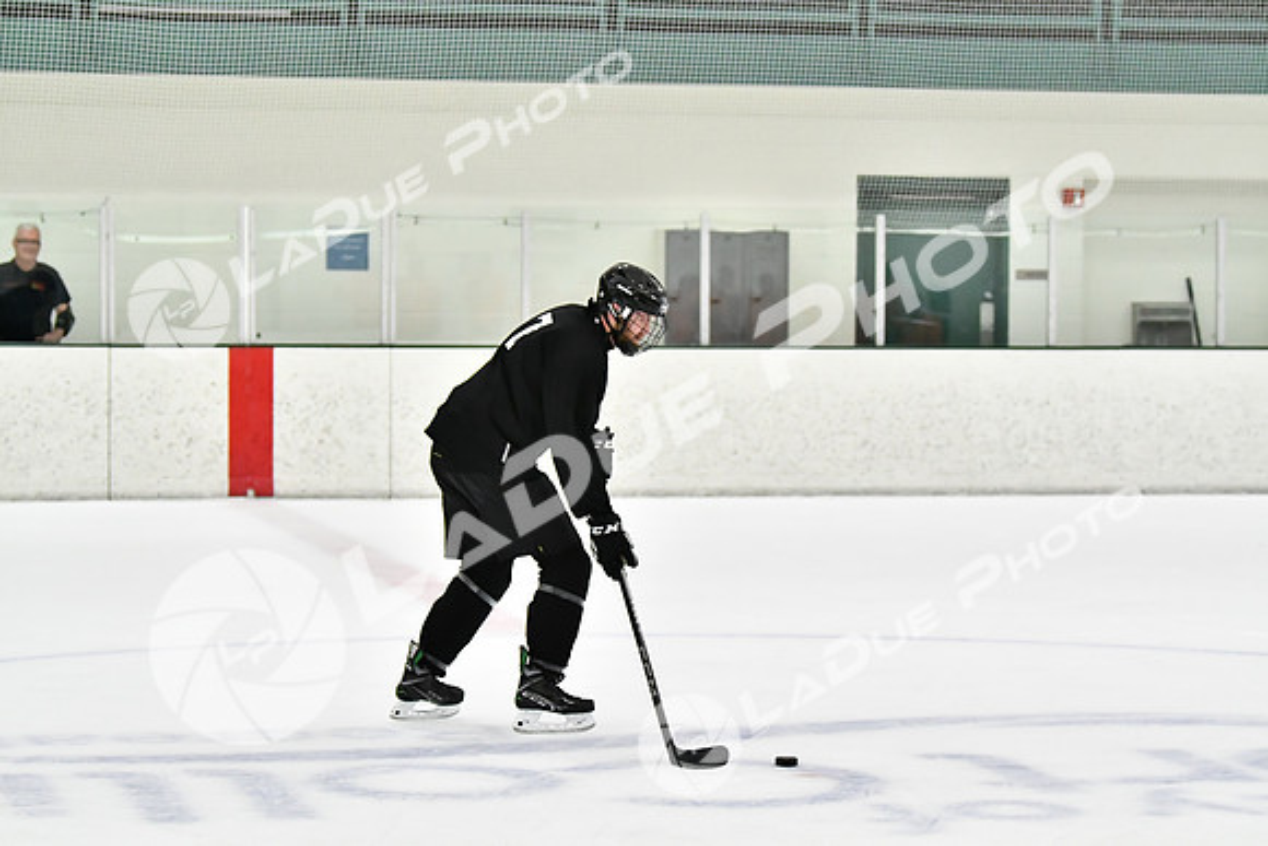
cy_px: 423
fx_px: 5390
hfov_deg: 13.4
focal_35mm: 153
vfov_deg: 9.0
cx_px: 634
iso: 5000
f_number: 2.8
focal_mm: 102
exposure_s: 1/1250
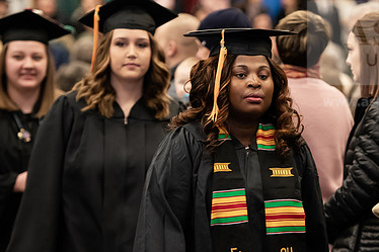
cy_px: 123
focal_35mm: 194
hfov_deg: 10.6
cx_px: 277
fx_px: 2041
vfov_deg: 7.1
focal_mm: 125
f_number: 3.2
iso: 2000
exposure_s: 1/200
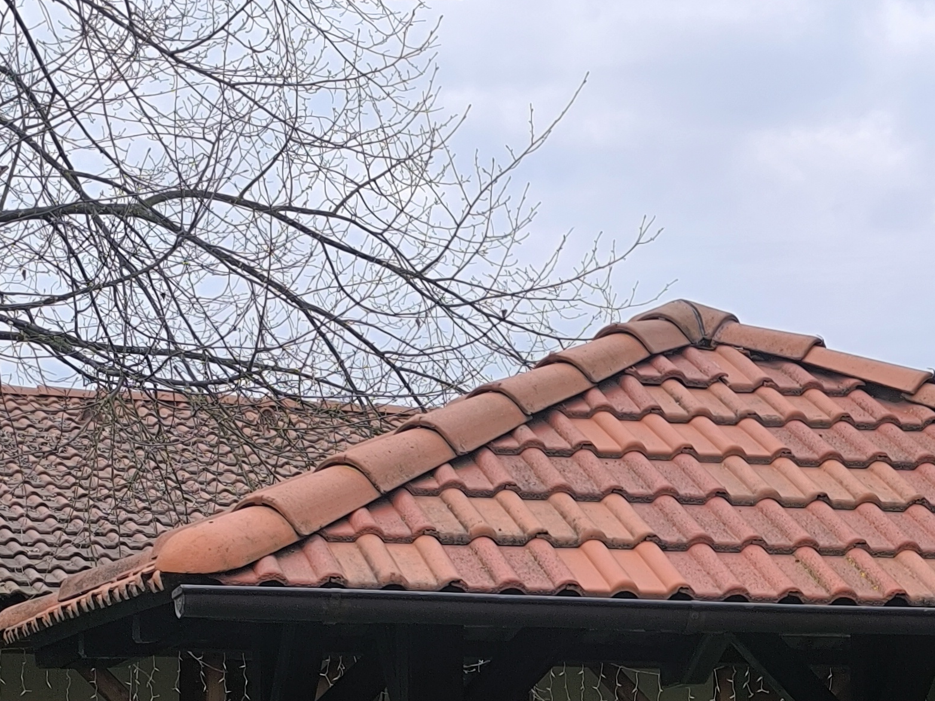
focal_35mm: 120
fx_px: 3241
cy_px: 886
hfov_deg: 16.3
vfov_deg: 12.0
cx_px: 787
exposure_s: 1/897
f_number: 1.65
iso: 50
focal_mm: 6.14
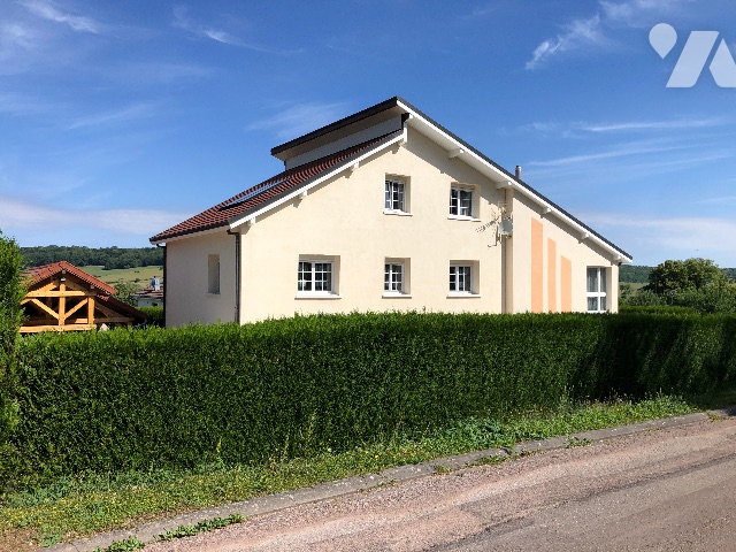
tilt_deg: +0.0
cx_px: 368
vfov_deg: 49.7
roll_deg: +1.0
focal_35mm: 28
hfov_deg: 63.4
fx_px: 595
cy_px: 276
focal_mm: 3.99
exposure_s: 1/3003
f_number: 1.8
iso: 20
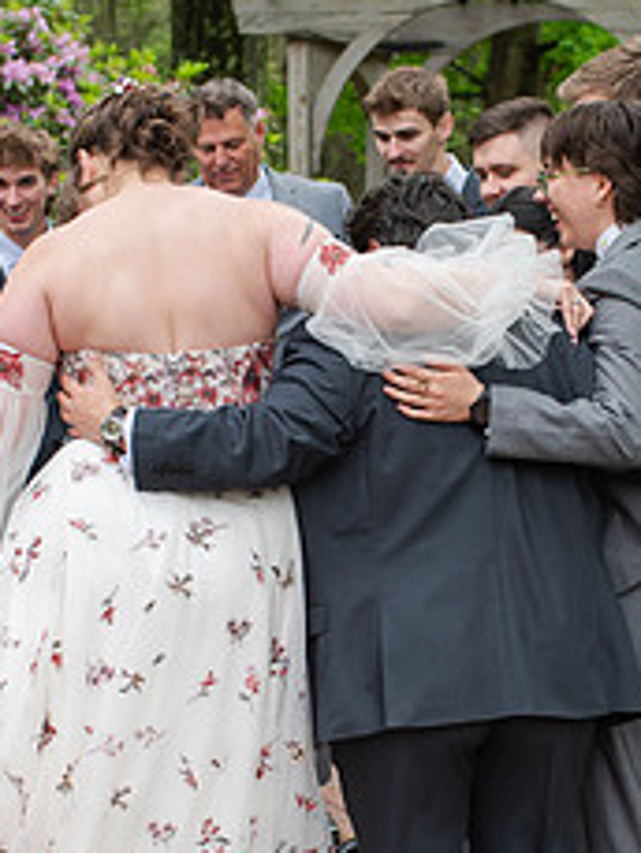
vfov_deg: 19.7
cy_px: 611
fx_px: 2442
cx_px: 367
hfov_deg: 14.9
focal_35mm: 99
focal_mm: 35
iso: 100
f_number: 3.5
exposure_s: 1/250
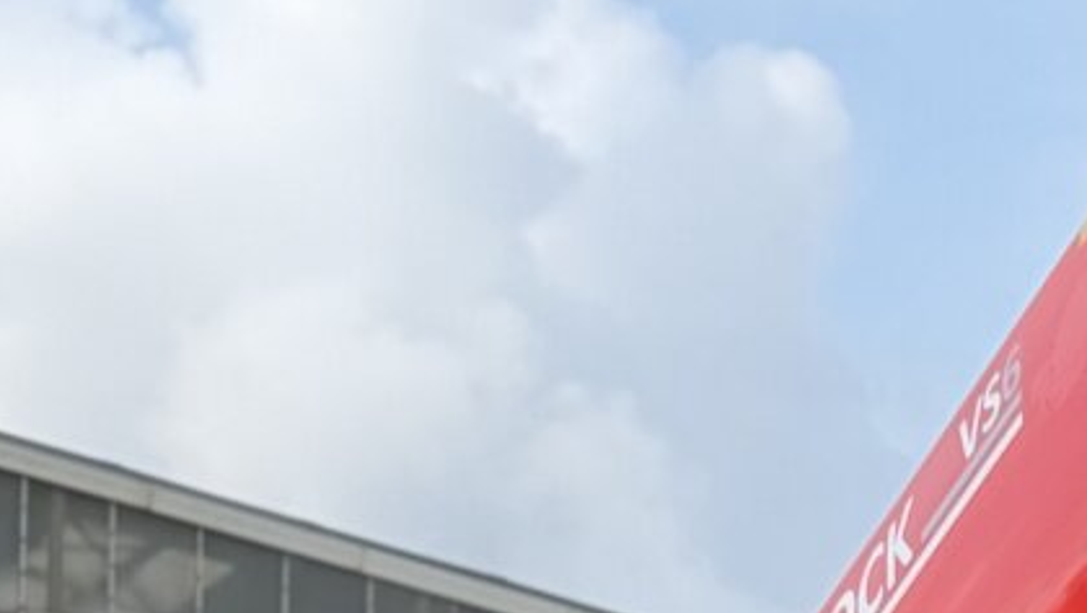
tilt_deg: +1.2
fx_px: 5740
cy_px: 1508
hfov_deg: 10.2
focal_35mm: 199
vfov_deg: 5.9
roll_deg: -1.6
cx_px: 1977
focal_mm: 6.76
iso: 80
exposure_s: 1/1980
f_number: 1.78
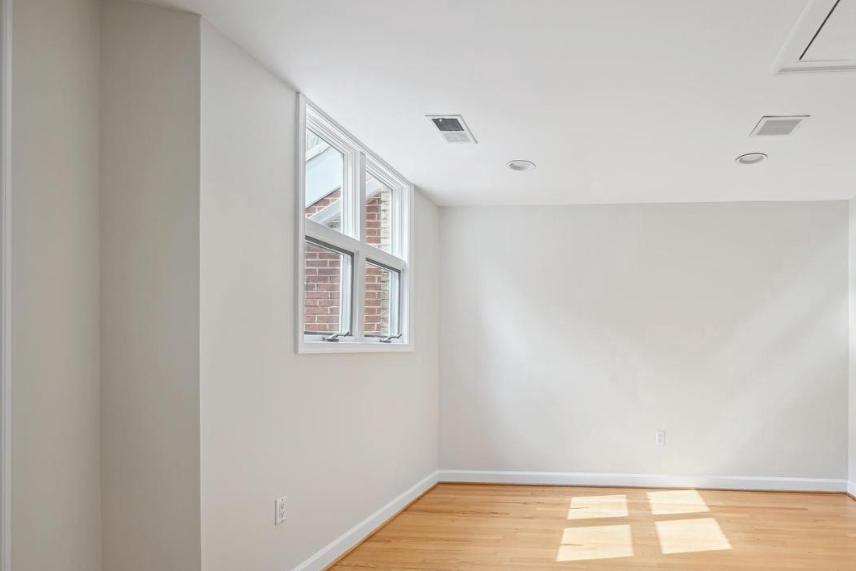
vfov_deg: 63.8
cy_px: 351
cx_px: 565
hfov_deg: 84.2
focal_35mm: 19
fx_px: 452
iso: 200
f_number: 9
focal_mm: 14
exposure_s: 1/40
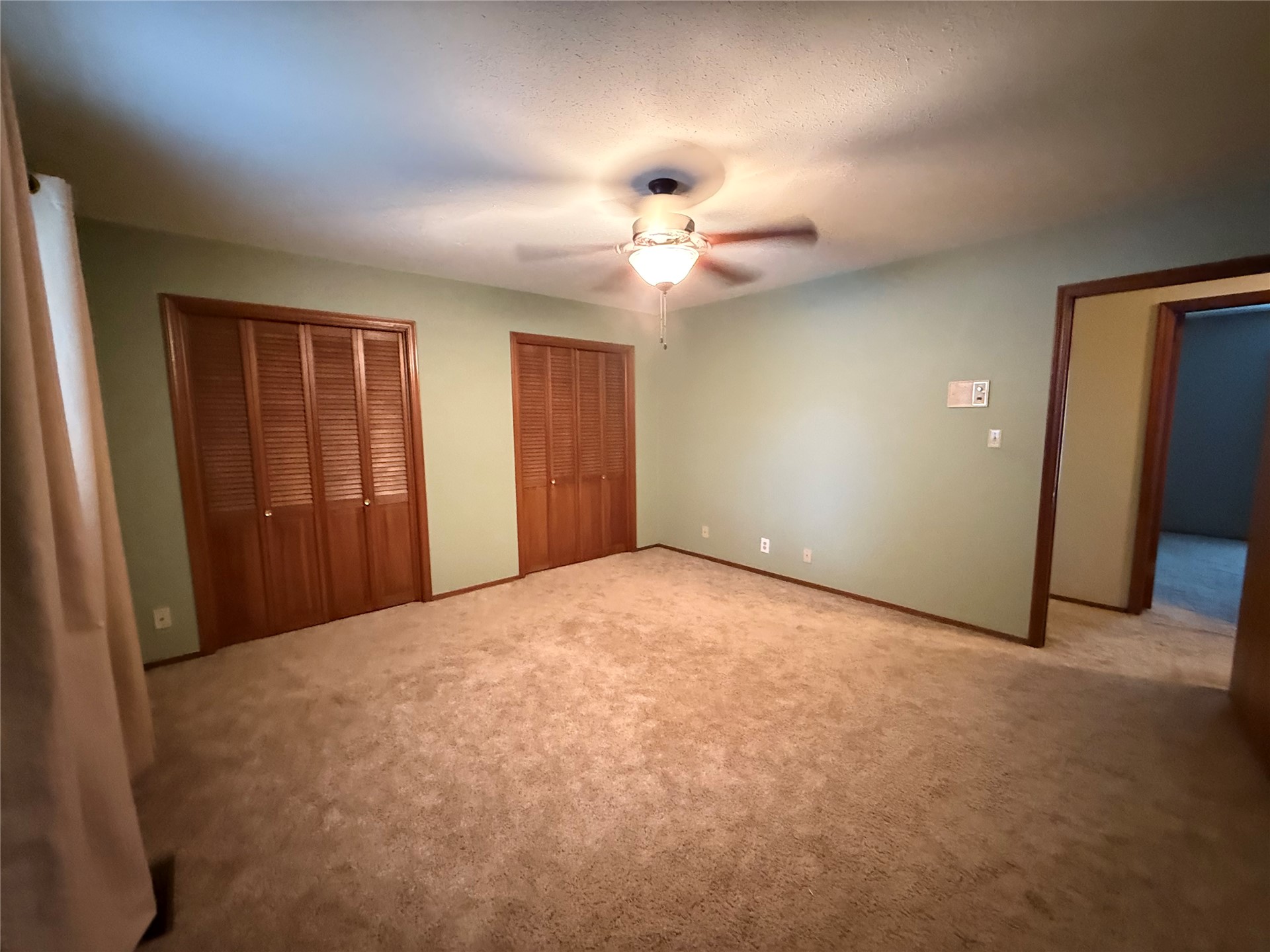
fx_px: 514
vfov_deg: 85.7
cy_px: 476
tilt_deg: -4.8
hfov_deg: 102.1
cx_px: 635
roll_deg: +0.2
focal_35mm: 14
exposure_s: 1/40
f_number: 2.2
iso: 1250
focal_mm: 2.22
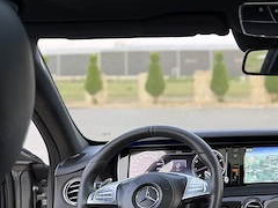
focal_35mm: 60
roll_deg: -0.4
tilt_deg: -2.9
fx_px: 482
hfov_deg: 28.9
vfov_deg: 24.4
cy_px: 99
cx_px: 312
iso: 80
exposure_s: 1/84
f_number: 1.78
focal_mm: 6.76
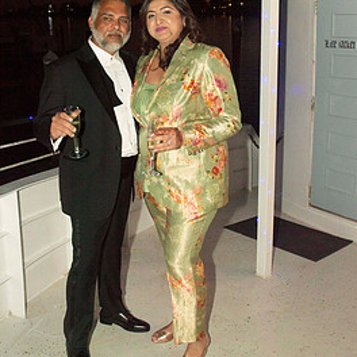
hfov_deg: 42.8
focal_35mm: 39
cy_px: 138
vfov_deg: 42.6
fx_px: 455
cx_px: 170
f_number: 8
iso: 400
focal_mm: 18
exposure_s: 1/60
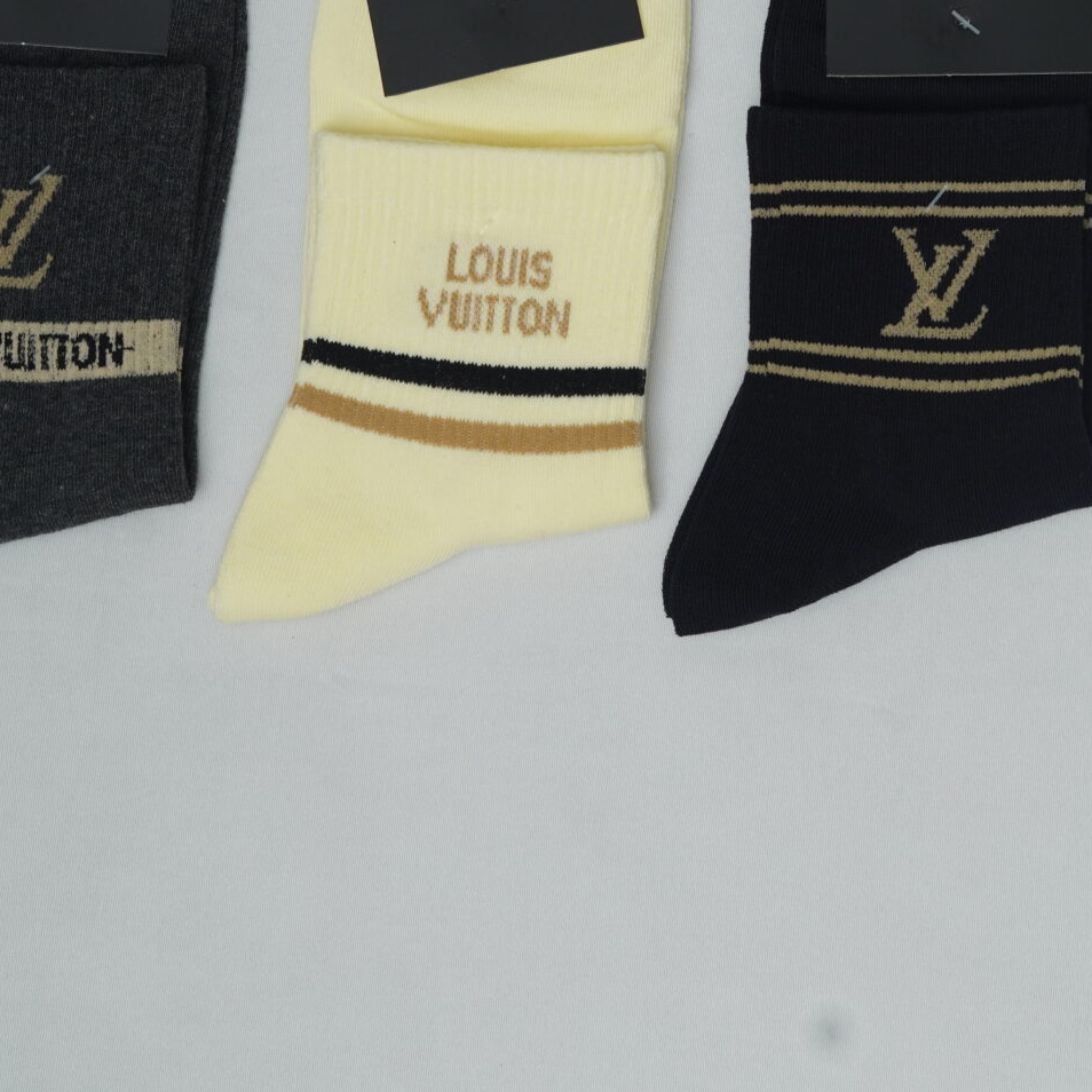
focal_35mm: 114
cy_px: 220
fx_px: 4069
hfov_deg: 15.1
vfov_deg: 15.2
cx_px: 992
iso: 320
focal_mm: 50
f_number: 6.3
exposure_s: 1/200
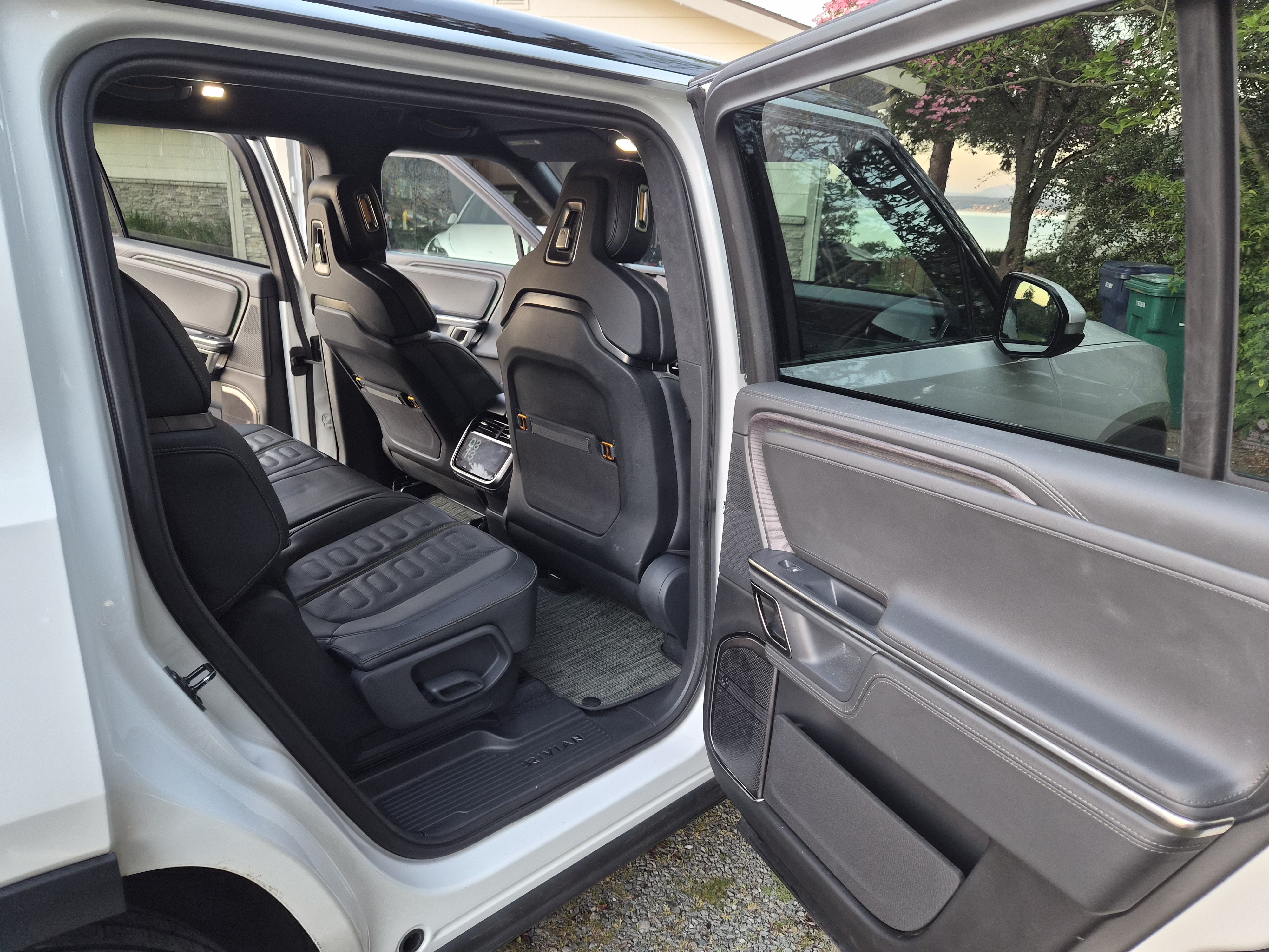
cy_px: 476
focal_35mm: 23
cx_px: 634
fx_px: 843
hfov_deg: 73.9
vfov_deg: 58.9
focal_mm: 5.4
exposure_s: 1/61
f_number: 1.8
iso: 250
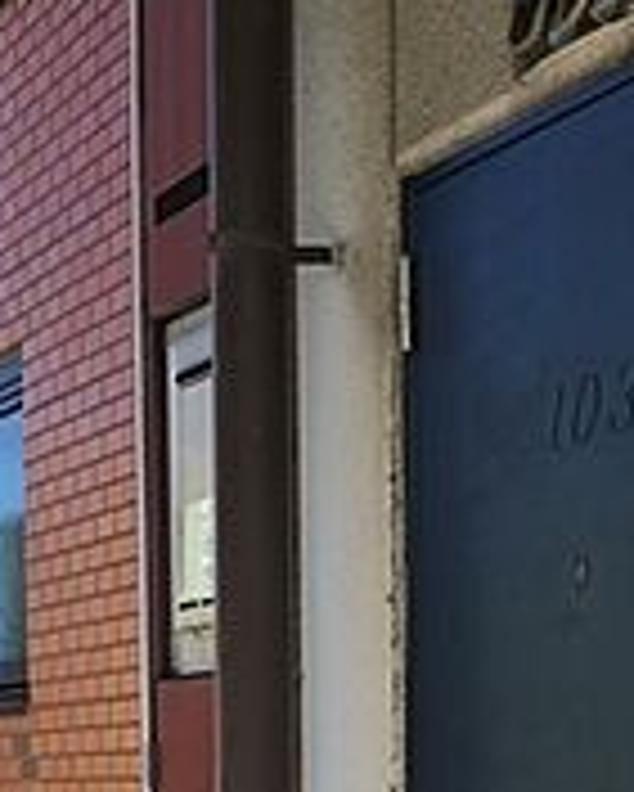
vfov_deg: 23.1
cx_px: 616
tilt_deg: -2.3
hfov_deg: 19.4
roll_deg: +0.0
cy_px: 896
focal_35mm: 77
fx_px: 1804
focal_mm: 4.15
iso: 25
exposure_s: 1/403
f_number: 2.2
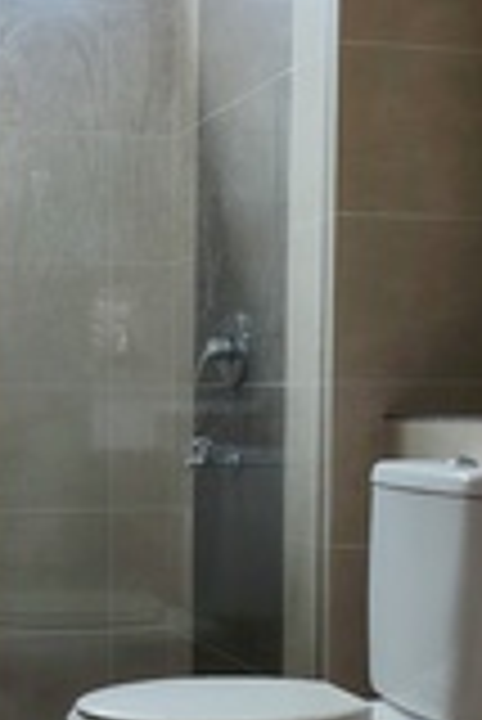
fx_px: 1503
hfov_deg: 18.1
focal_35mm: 75
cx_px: 117
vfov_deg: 26.8
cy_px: 495
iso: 160
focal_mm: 5.25
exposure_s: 1/50
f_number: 1.75
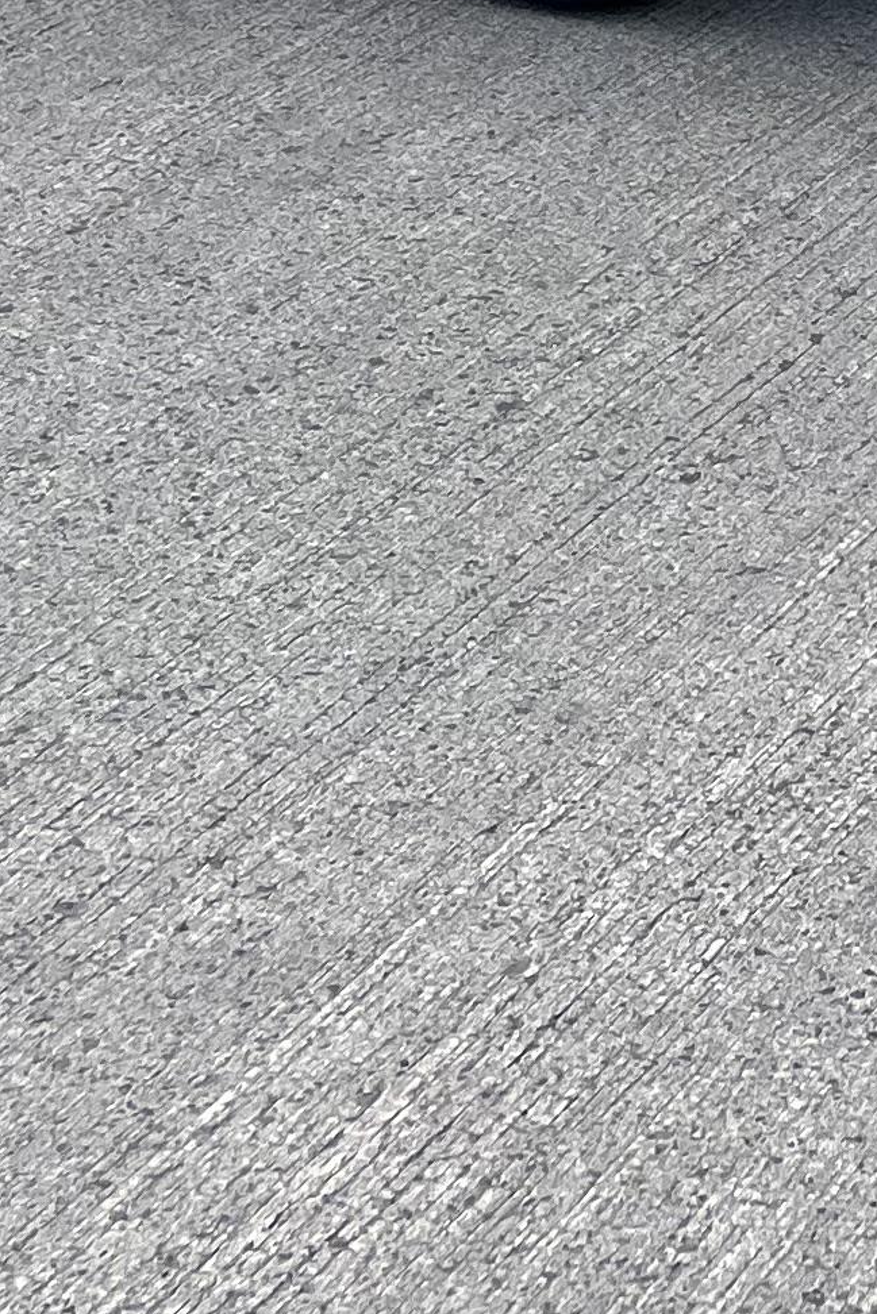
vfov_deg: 16.7
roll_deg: -2.9
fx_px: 4091
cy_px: -616
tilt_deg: -11.8
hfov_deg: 11.7
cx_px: 1338
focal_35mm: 112
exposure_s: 1/1096
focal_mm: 5.1
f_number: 1.6
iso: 50
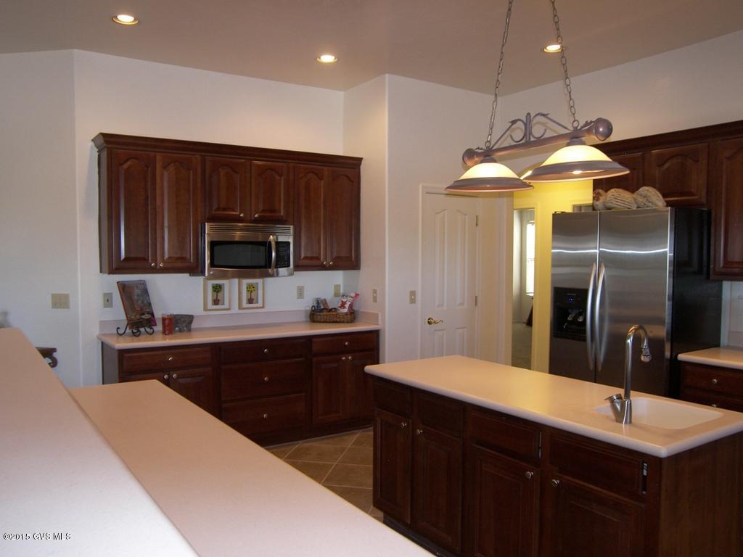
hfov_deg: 61.7
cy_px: 278
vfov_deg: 48.2
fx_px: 622
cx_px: 372
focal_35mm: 29
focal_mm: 6.2
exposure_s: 1/30
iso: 100
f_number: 3.2
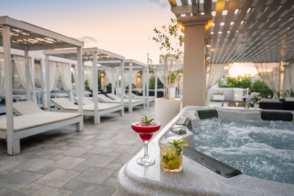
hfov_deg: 79.8
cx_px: 147
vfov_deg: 58.4
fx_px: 176
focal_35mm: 22
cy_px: 98
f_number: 4
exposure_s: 1/100
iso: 320
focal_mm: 21.5
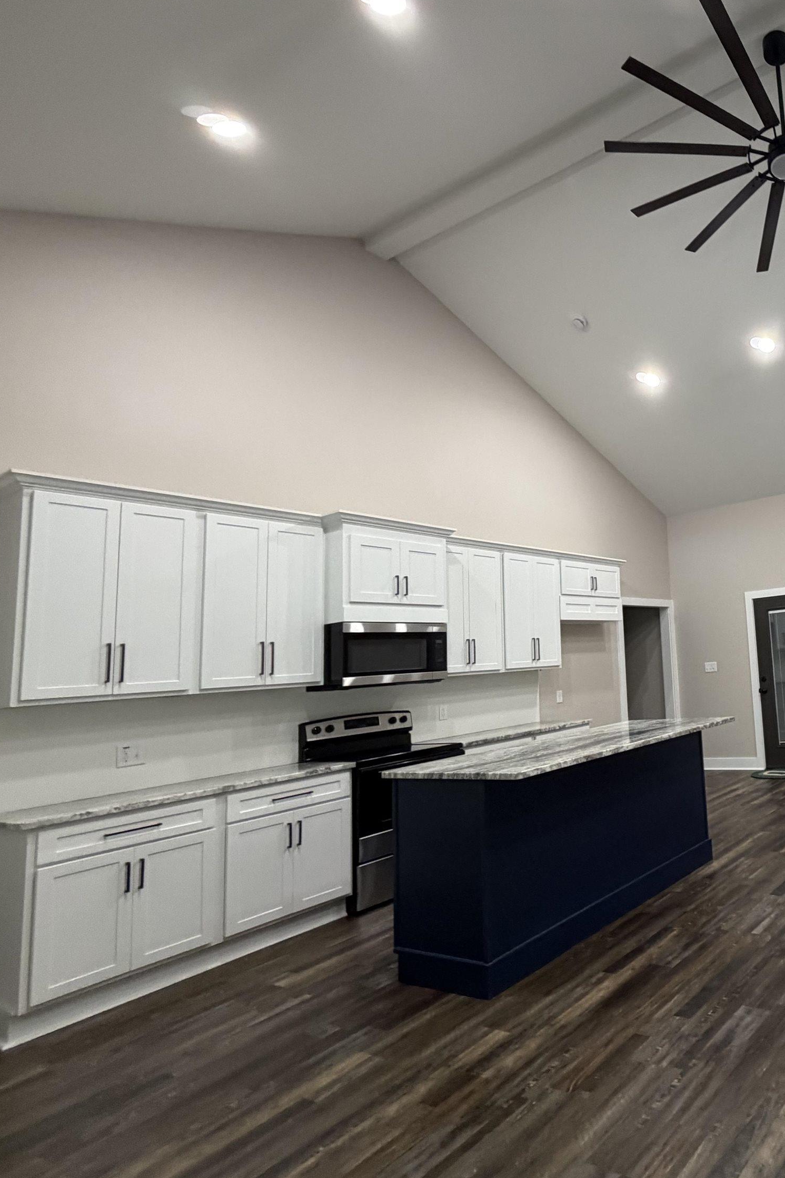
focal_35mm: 20
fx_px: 654
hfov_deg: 51.0
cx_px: 770
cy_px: 575
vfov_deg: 84.0
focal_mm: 2.22
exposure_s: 1/60
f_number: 2.2
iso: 320
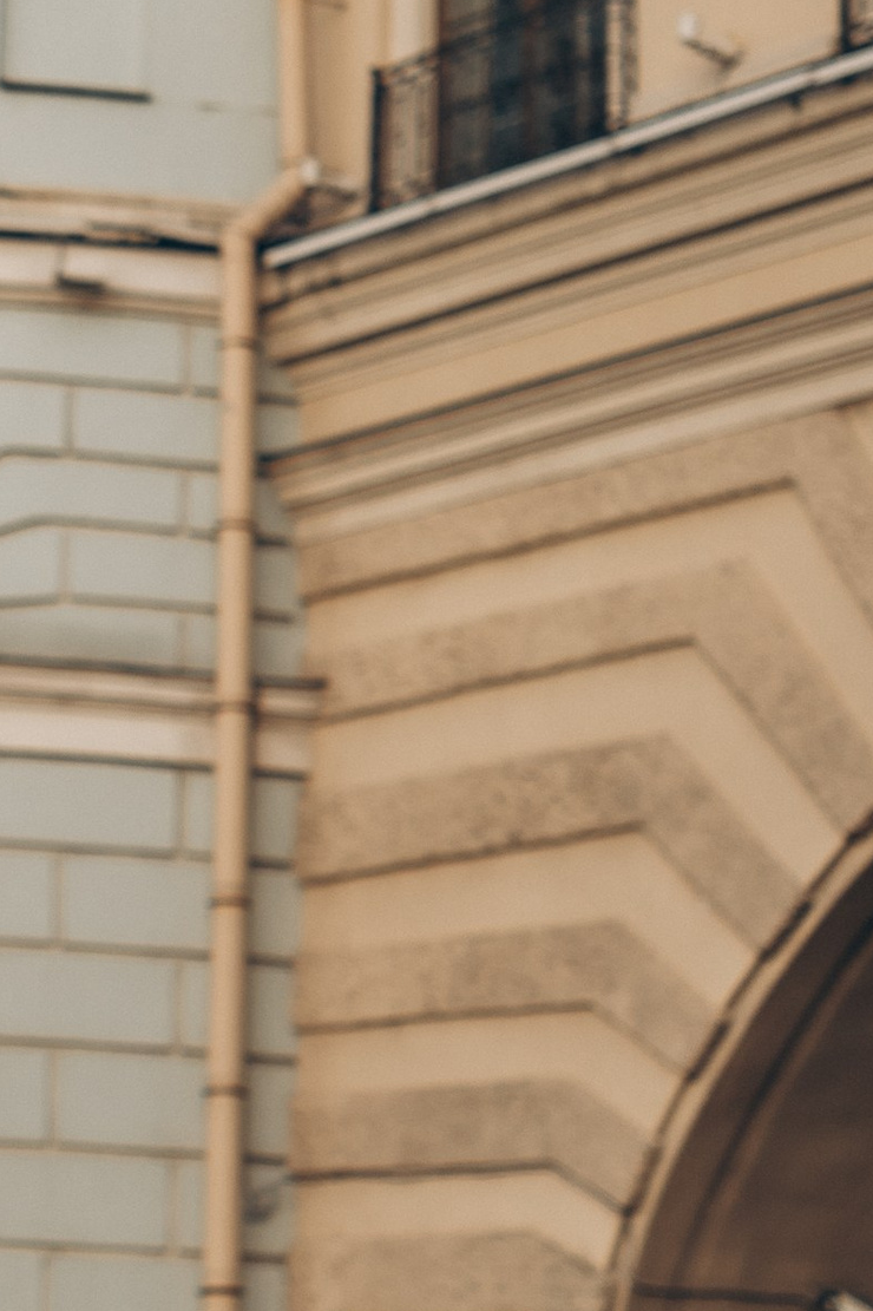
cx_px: -267
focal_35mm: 121
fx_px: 4404
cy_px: 512
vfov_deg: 16.9
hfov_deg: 11.0
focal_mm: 35
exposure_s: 1/250
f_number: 1.2
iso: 100
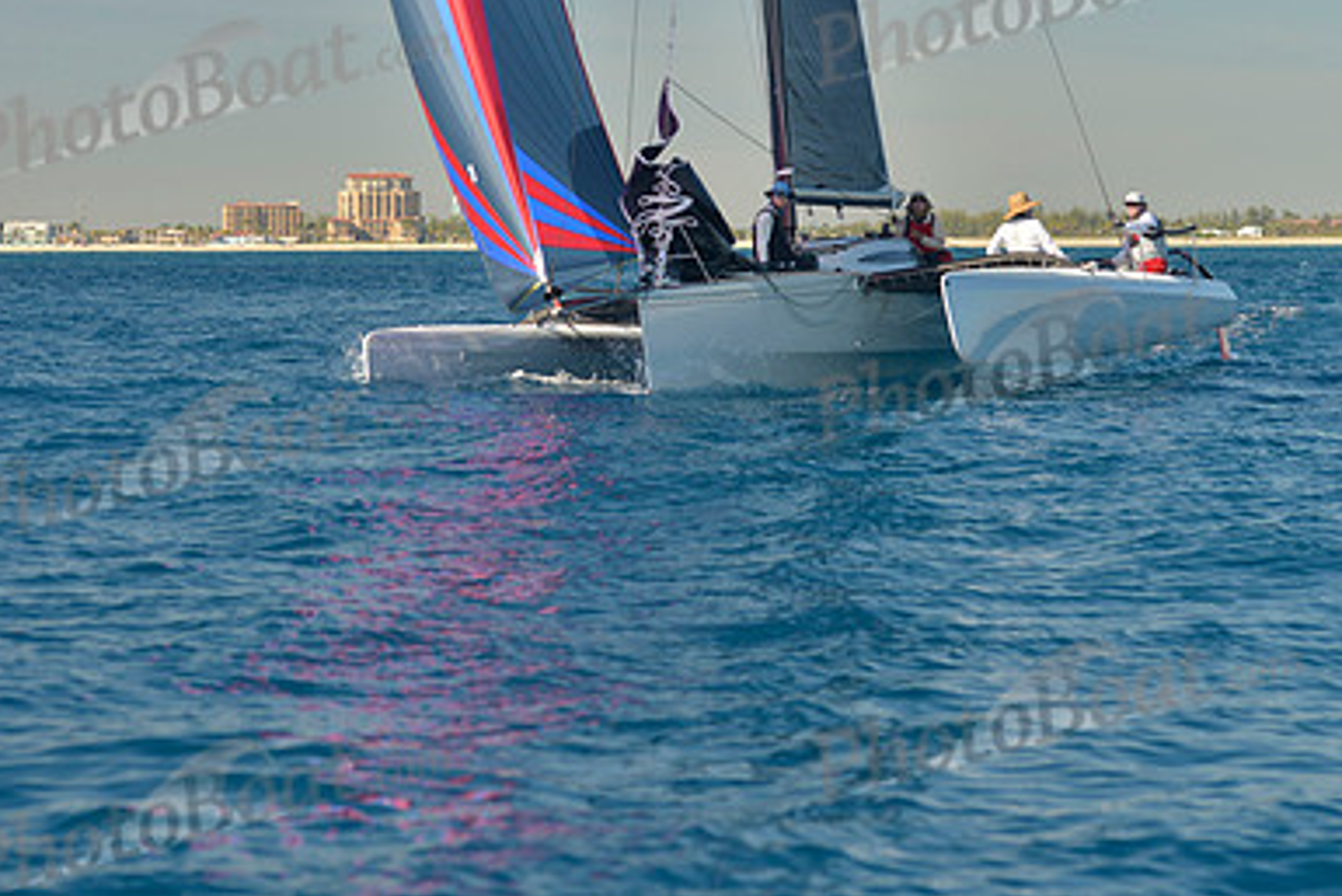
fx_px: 4214
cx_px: 634
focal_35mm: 113
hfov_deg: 18.1
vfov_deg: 12.1
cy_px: 225
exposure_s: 1/640
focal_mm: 75
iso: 200
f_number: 4.5
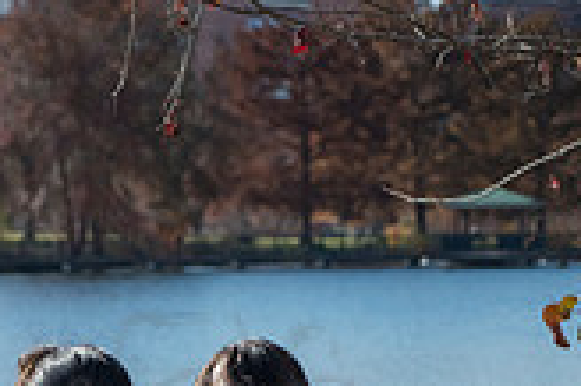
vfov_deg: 5.7
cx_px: 205
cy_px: 783
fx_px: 3805
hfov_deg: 8.7
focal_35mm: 236
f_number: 7.1
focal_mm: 86
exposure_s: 1/800
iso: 400
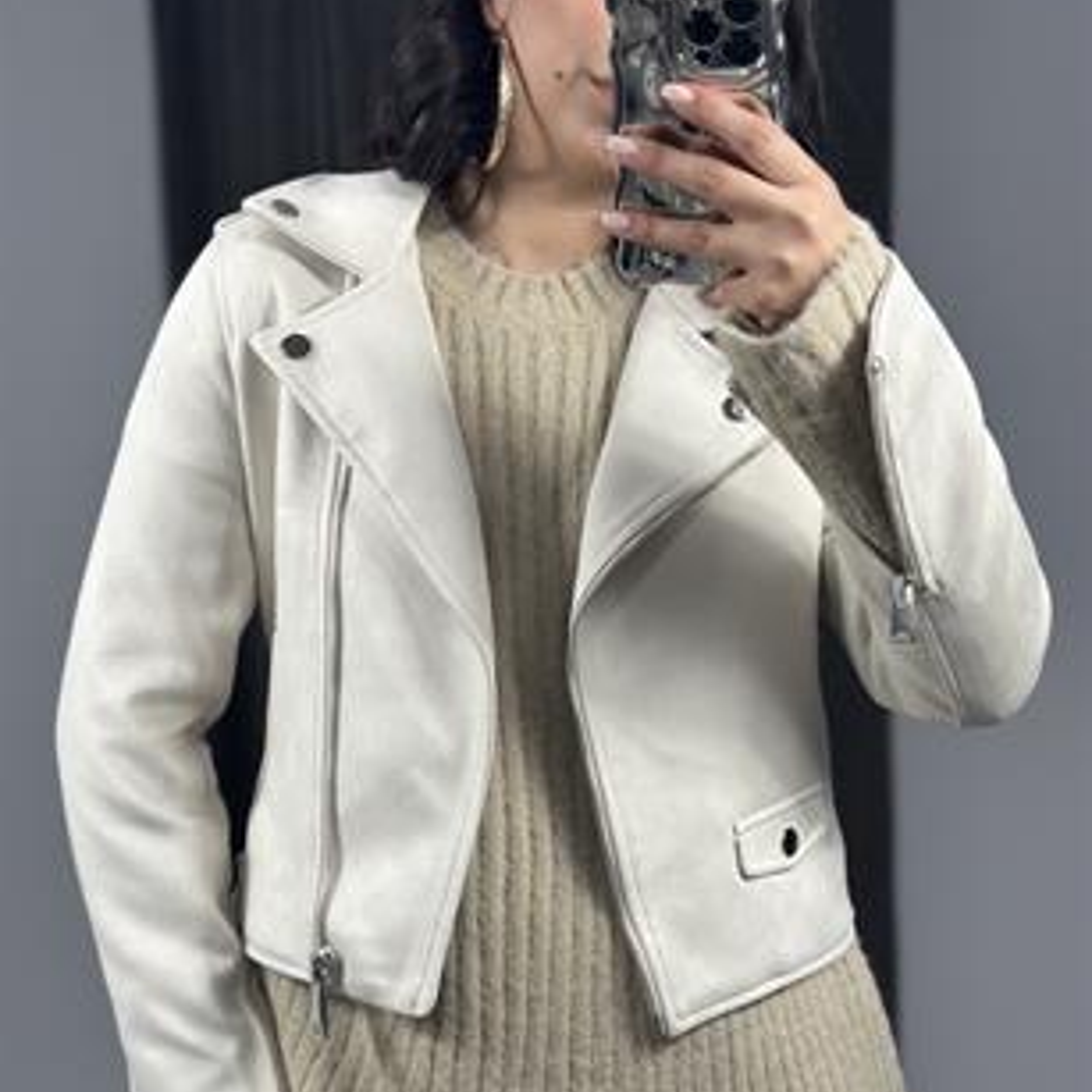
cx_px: 544
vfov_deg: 29.9
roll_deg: +3.6
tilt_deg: -30.1
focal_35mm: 57
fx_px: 2034
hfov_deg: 30.0
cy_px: 688
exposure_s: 1/123
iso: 80
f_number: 1.78
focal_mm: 6.86
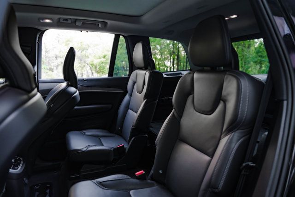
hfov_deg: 73.7
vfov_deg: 53.2
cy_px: 98
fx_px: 197
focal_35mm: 24
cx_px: 148
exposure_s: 1/160
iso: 1250
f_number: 2.8
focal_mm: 24
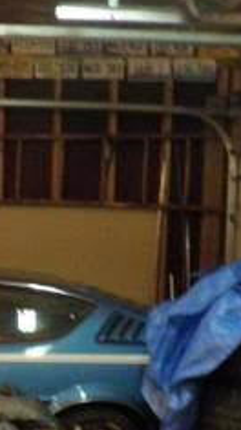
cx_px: -106
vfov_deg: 24.7
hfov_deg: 13.8
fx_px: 944
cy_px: 401
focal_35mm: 83
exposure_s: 1/4
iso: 400
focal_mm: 5
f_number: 3.5
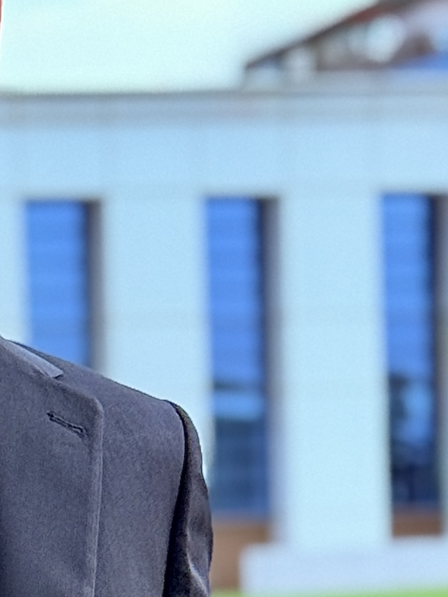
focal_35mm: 226
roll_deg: +2.1
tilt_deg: -4.6
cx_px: -167
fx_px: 3900
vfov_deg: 8.5
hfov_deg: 6.5
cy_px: 919
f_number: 1.78
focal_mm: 6.76
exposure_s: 1/3096
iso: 100
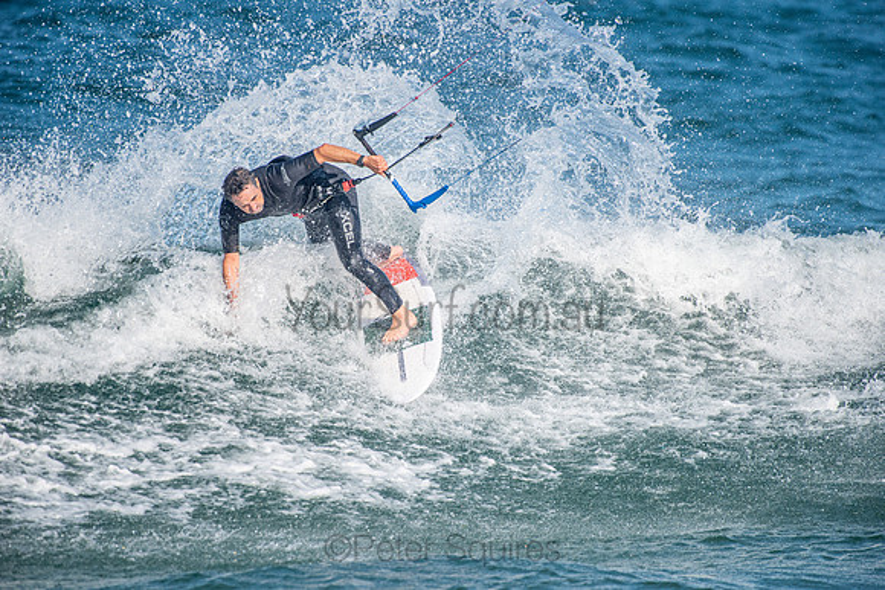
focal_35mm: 500
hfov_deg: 4.1
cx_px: 442
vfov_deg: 2.8
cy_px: 295
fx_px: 12294
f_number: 5.6
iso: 500
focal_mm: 500
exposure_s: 1/4000
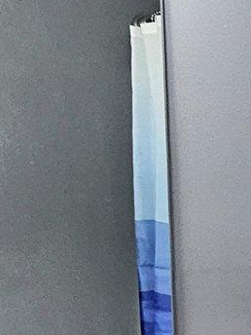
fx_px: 841
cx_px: 437
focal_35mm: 87
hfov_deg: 15.0
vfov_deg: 20.8
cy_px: 420
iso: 320
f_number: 2.2
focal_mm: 2.2
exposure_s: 1/40
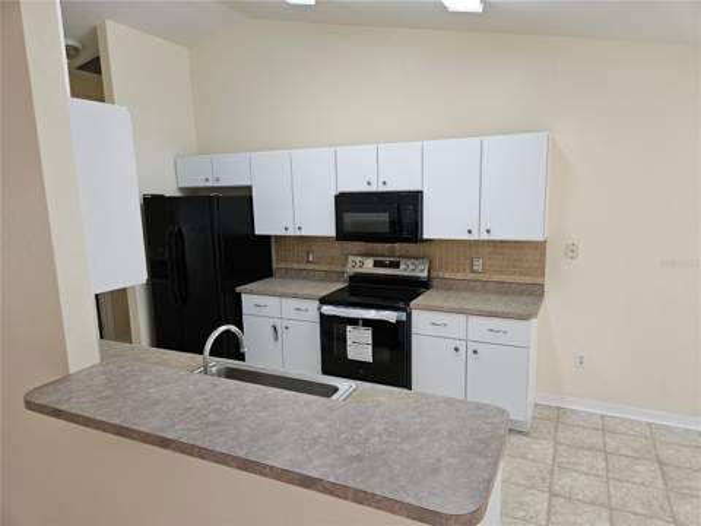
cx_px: 350
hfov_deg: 73.9
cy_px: 263
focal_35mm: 23
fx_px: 466
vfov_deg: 58.9
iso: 80
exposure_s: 1/120
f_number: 1.8
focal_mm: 5.4
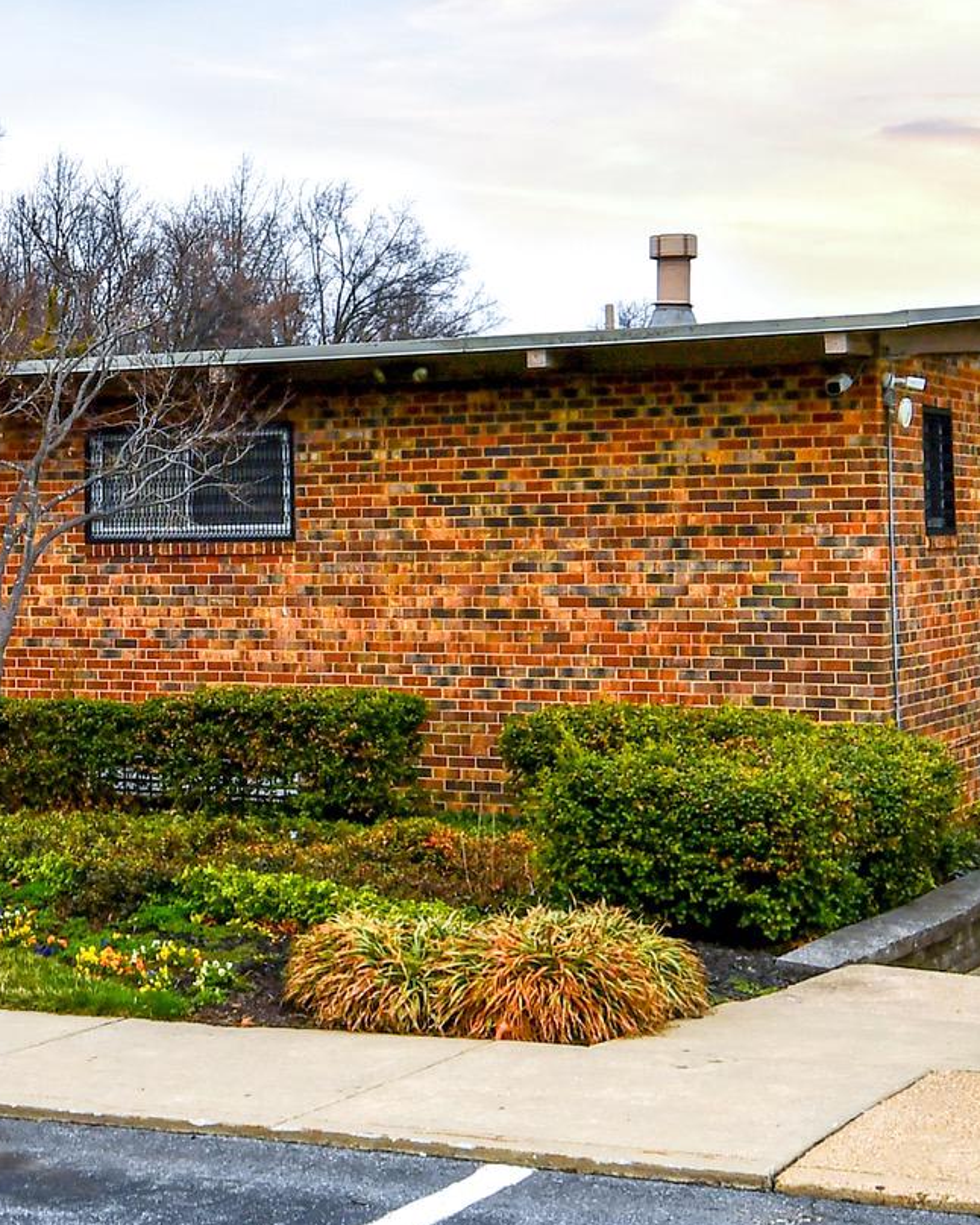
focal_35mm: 50
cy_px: 497
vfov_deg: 37.2
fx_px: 1812
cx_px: -267
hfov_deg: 26.2
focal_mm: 14
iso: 100
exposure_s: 1/320
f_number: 9
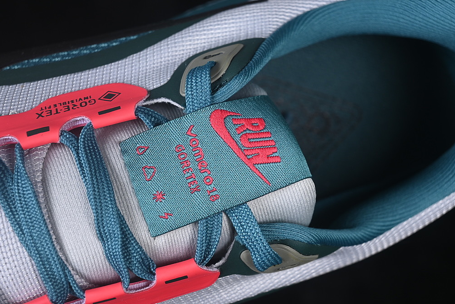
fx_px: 1024
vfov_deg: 16.9
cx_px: 245
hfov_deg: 25.0
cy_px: 159
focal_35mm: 81
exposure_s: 1/80
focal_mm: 50
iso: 160
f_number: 7.1
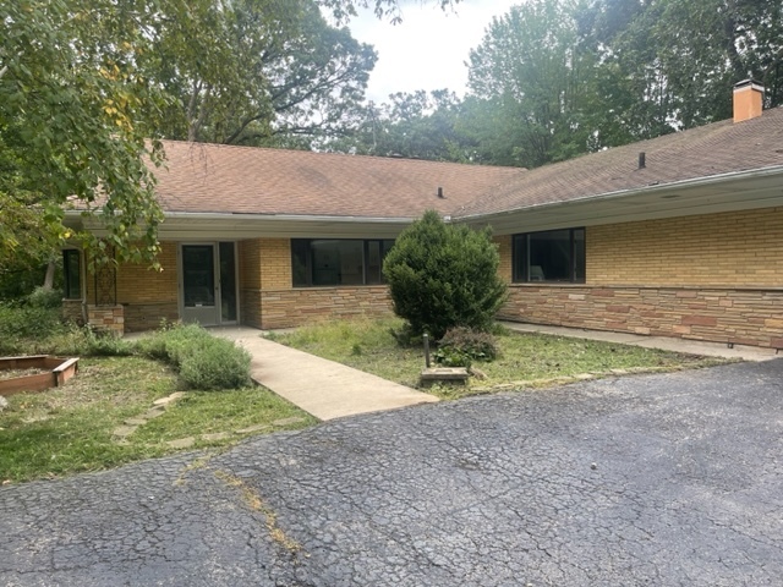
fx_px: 588
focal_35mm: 26
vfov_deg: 53.1
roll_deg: +1.1
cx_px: 392
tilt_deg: -2.3
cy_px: 294
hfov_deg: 67.3
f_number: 1.6
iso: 32
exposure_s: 1/755
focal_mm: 5.1
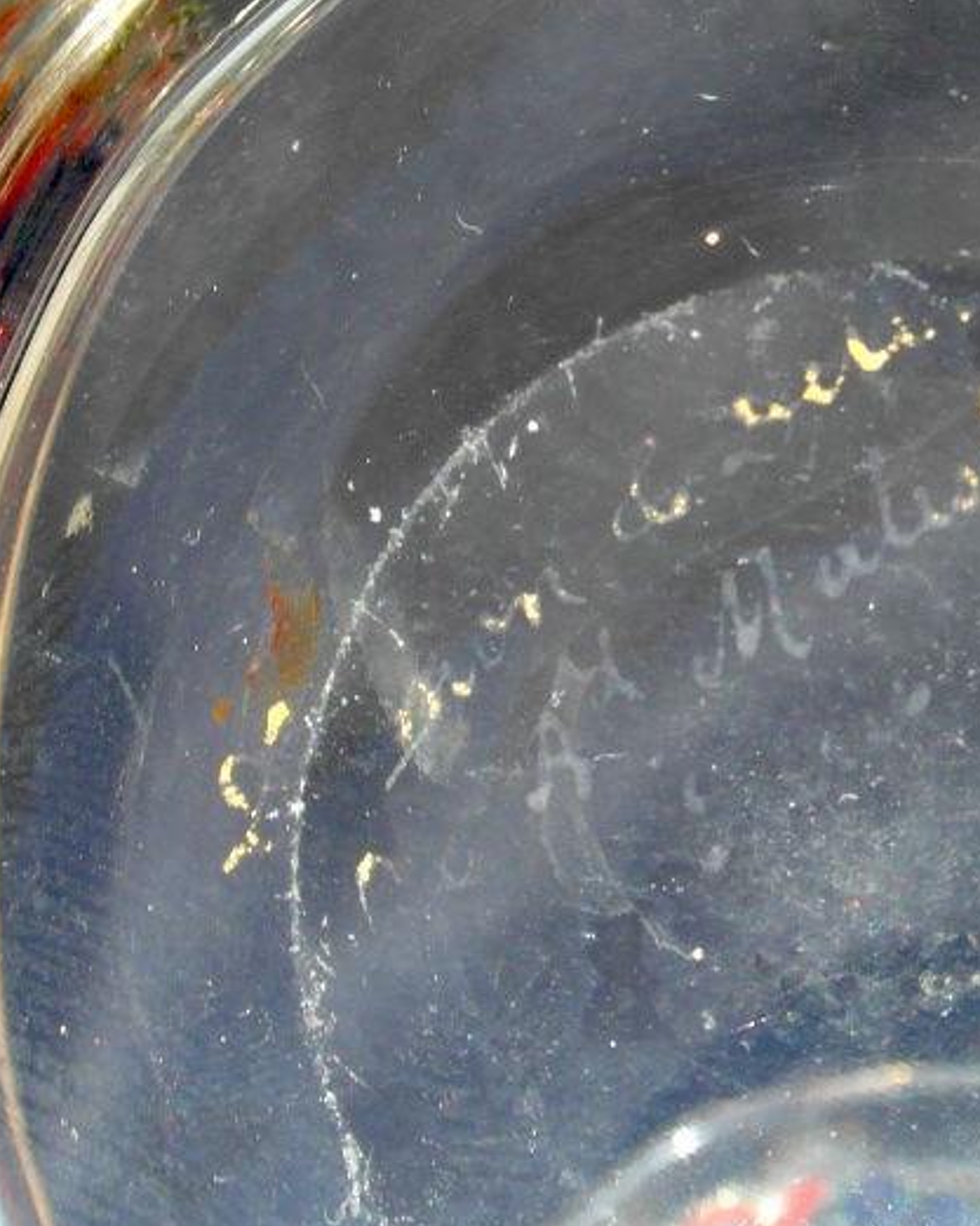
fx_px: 4318
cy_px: 413
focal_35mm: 119
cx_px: 825
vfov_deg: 16.1
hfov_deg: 12.9
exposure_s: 1/125
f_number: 6
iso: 80
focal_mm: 8.7
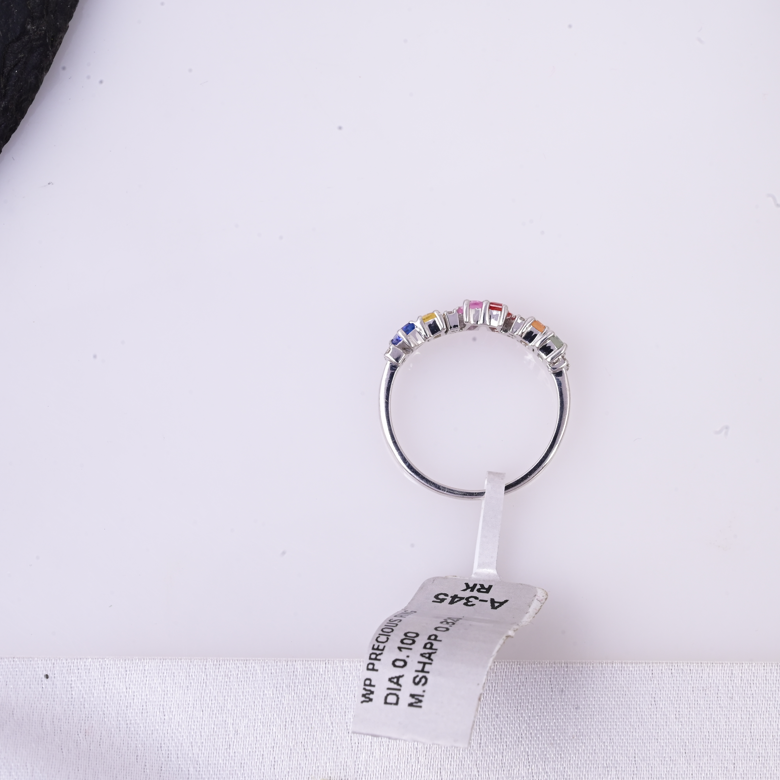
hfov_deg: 19.3
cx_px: 481
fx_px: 2294
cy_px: 389
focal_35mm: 90
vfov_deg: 19.3
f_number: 20
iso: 640
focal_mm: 70
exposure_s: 1/80
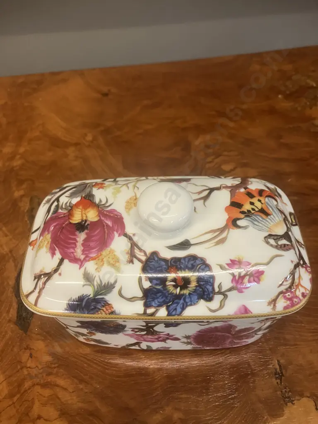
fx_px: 343
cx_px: 159
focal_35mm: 28
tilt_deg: -51.1
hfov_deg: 49.7
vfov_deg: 63.4
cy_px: 212
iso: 125
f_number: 1.8
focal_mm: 3.99
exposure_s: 1/50
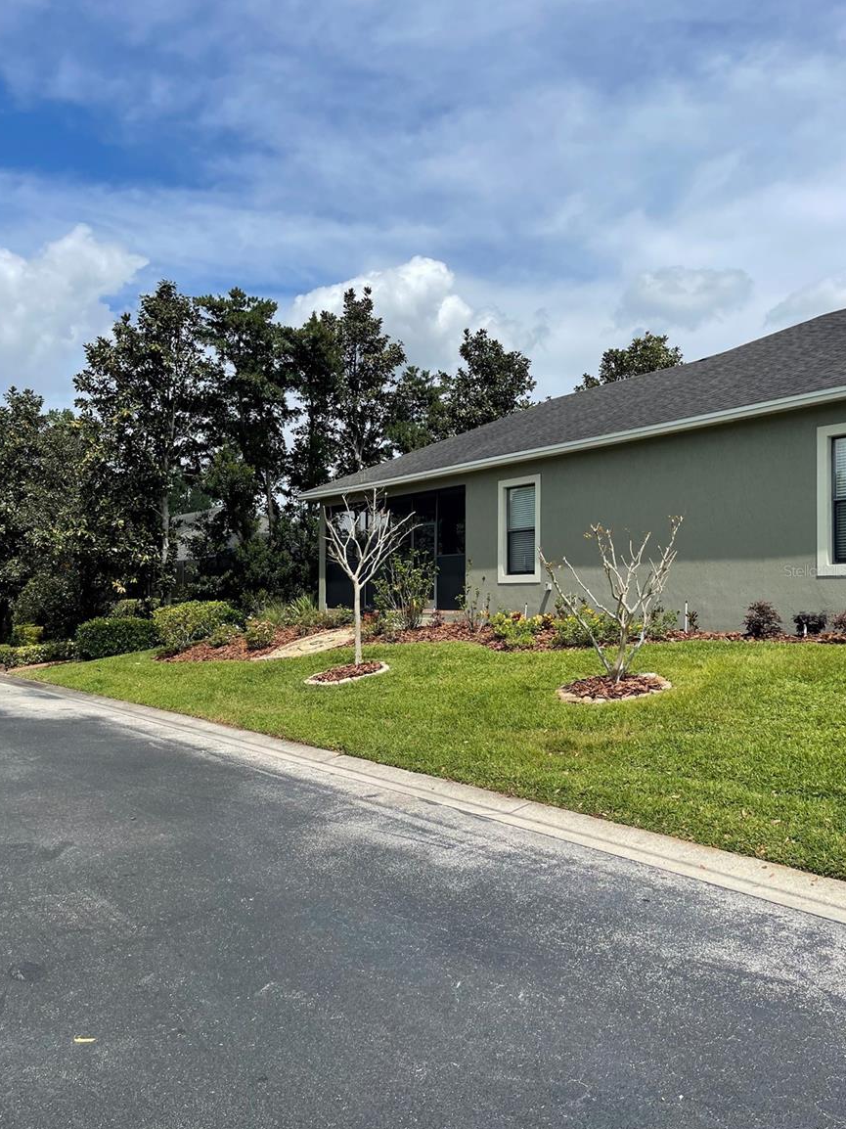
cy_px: 570
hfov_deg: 53.0
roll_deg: -2.3
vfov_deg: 67.3
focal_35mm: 26
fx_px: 848
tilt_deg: +2.4
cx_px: 413
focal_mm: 5.1
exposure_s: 1/4902
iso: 32
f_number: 1.6
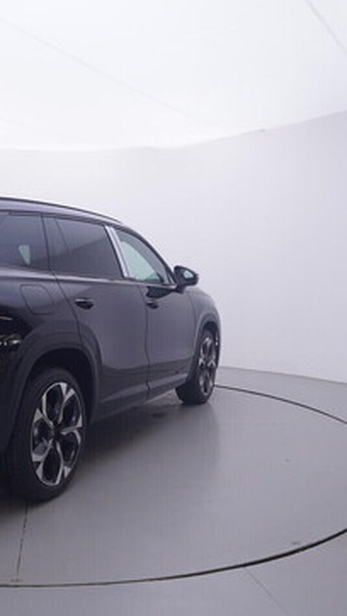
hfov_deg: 31.9
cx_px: 52
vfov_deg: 55.5
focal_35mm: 36
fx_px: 585
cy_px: 309
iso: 200
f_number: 5
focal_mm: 15
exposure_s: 1/80
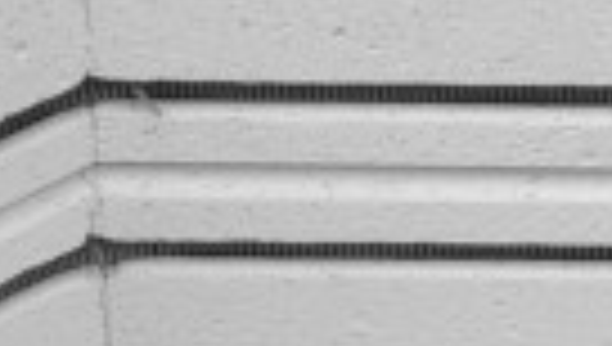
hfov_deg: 7.6
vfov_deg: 4.3
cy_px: -31
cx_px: 518
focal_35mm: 283
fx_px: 4600
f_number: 5
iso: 100
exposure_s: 1/100
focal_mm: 24
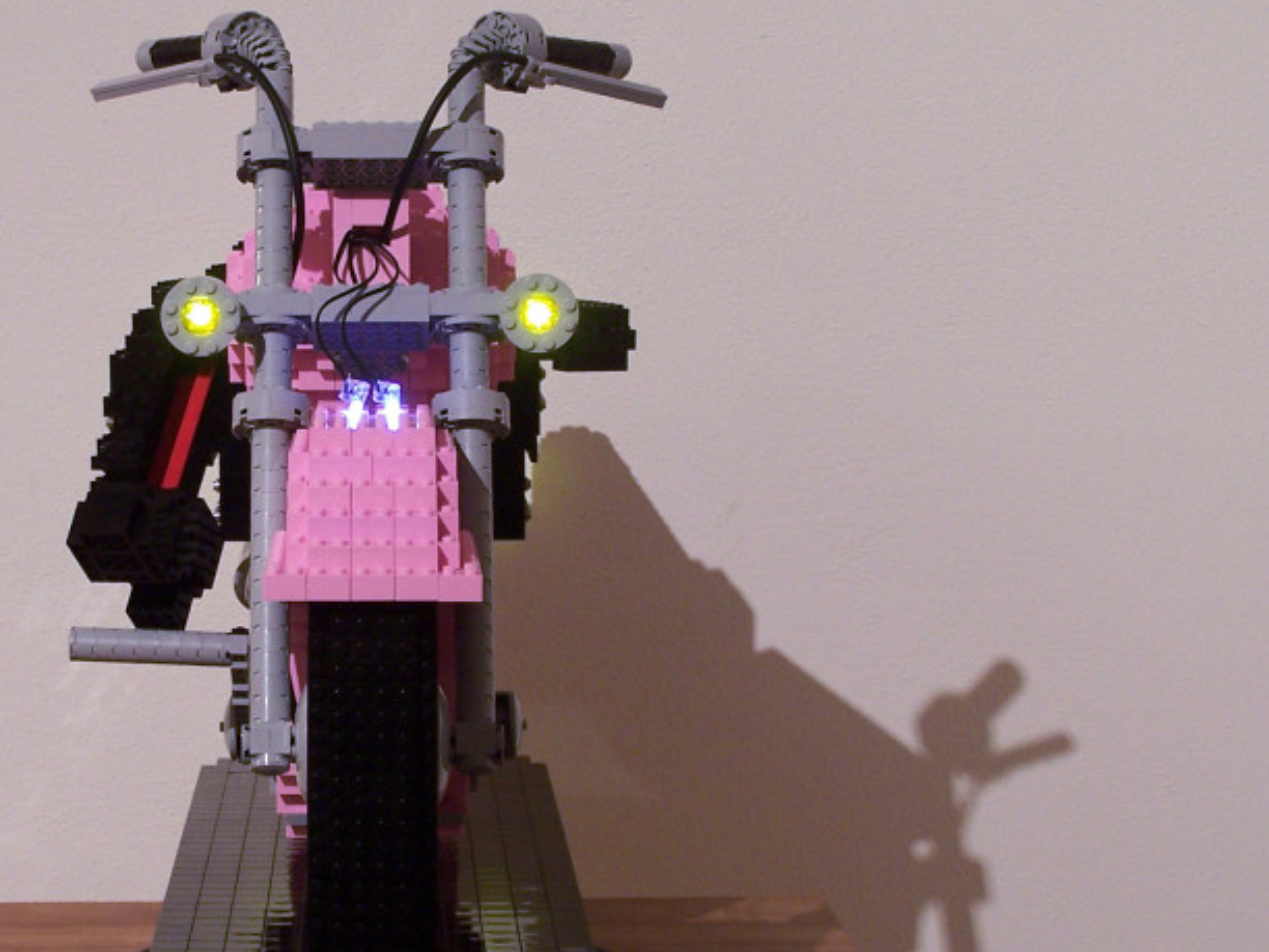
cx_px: 413
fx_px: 3923
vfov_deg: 13.8
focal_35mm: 107
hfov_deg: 18.3
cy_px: 473
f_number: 3.2
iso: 80
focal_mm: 10.7
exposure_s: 1/2
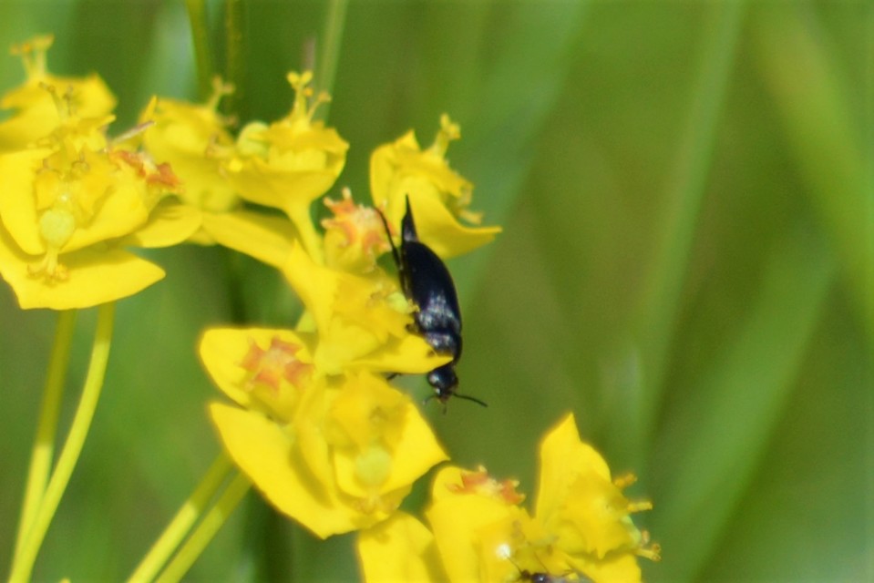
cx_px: 437
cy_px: 292
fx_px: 10928
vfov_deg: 3.1
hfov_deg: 4.6
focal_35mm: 450
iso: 200
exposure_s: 1/640
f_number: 6.3
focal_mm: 300
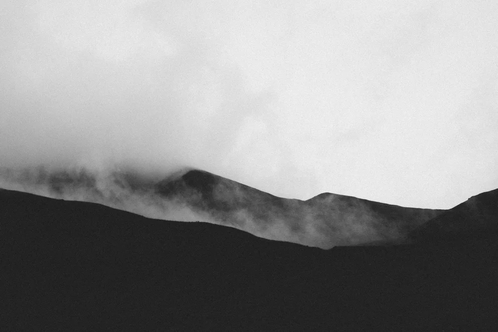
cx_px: 249
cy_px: 166
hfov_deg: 37.5
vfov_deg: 25.5
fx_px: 733
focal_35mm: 53
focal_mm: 35
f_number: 16
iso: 800
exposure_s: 1/200
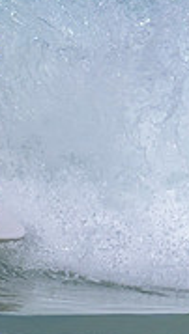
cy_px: 288
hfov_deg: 0.6
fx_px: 18701
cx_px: -17
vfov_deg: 1.0
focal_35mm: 2104
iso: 640
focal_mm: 460
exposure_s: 1/2000
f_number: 11
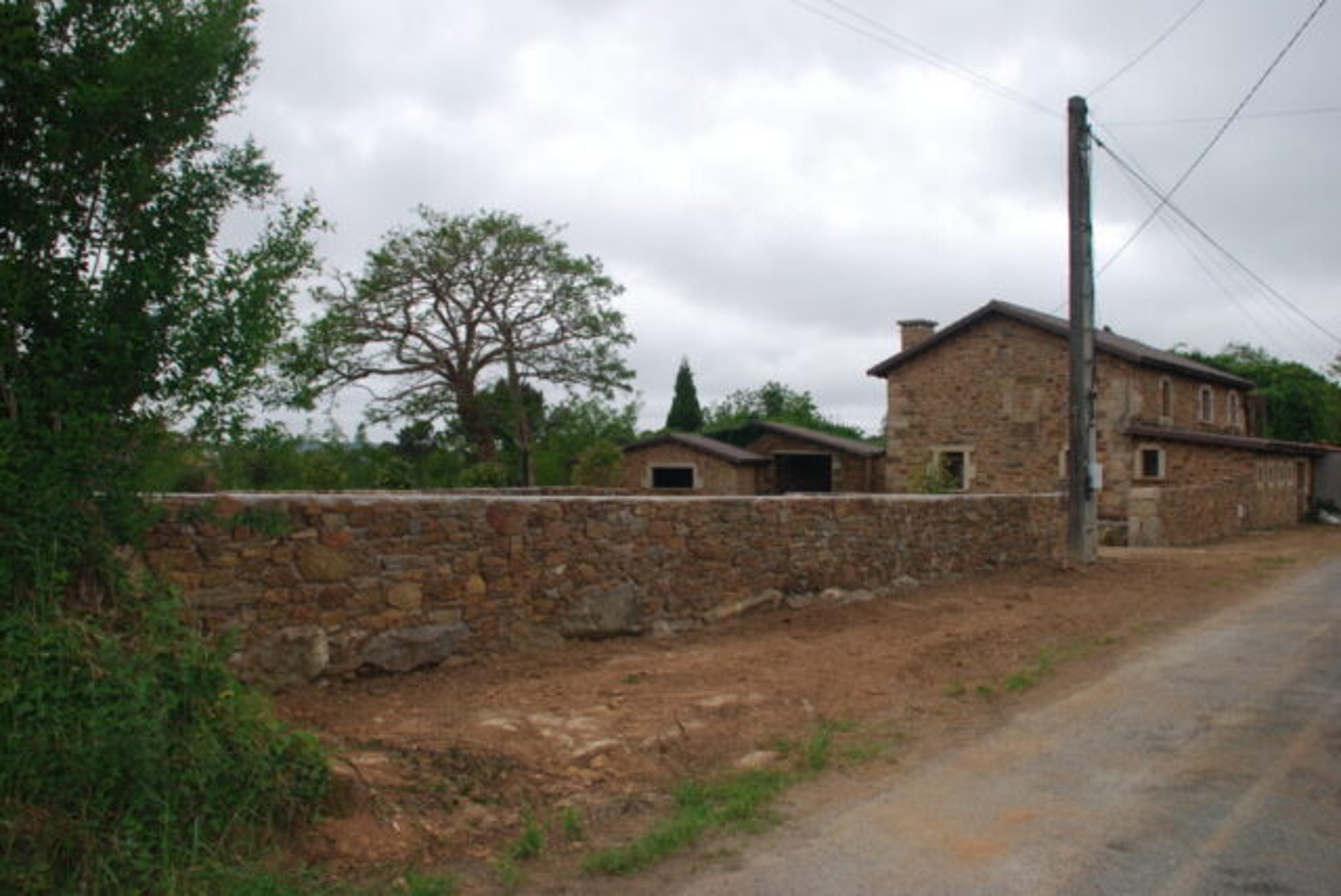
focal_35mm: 30
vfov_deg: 43.7
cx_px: 670
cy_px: 448
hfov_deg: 61.9
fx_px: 1118
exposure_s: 1/200
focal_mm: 20
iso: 100
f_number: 4.5
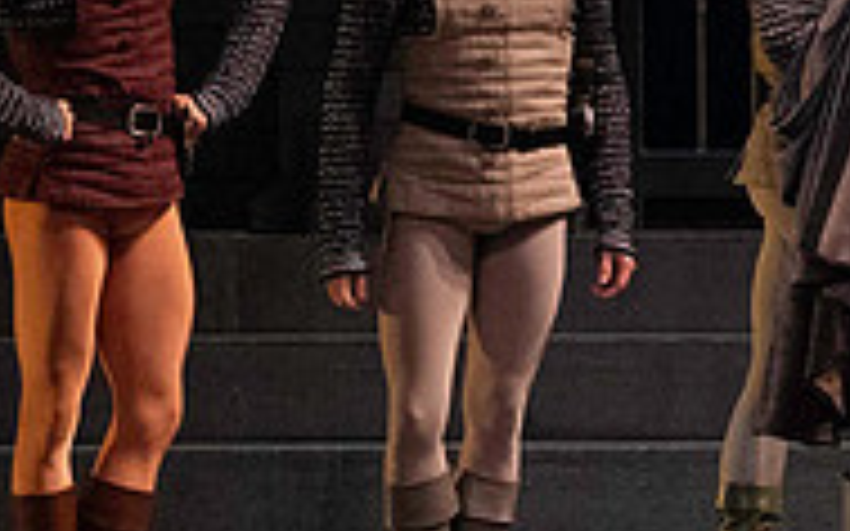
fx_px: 14474
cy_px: -38
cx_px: 1021
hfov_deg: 3.4
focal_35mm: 625
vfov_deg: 2.1
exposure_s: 1/400
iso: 16000
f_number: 11
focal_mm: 200
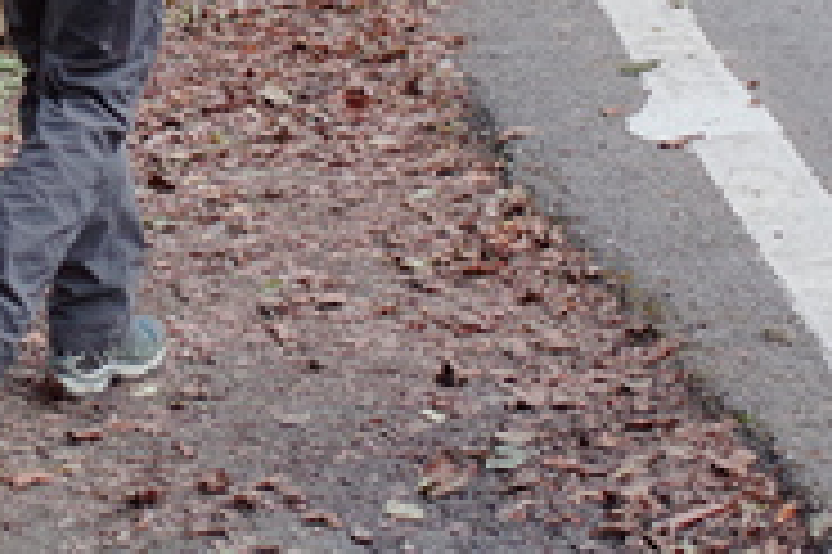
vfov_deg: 8.6
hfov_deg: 13.1
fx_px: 3487
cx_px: -265
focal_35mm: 151
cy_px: -529
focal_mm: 18.3
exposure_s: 1/640
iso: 400
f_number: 2.8
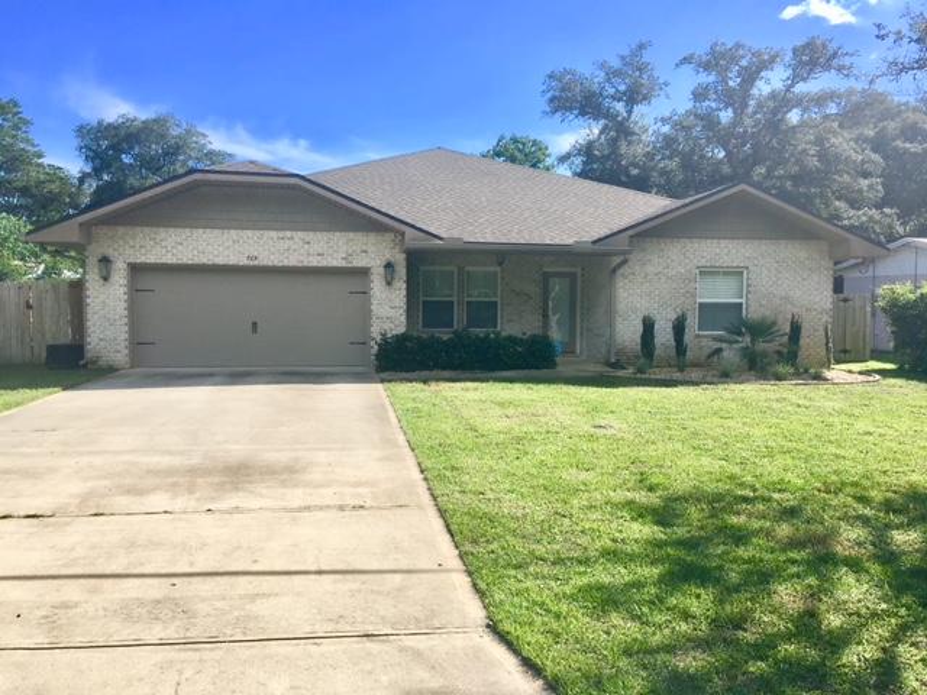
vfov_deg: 48.2
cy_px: 348
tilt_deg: -1.5
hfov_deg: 61.7
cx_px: 464
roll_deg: -0.4
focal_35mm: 29
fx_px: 777
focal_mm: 4.15
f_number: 2.2
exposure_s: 1/1508
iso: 25
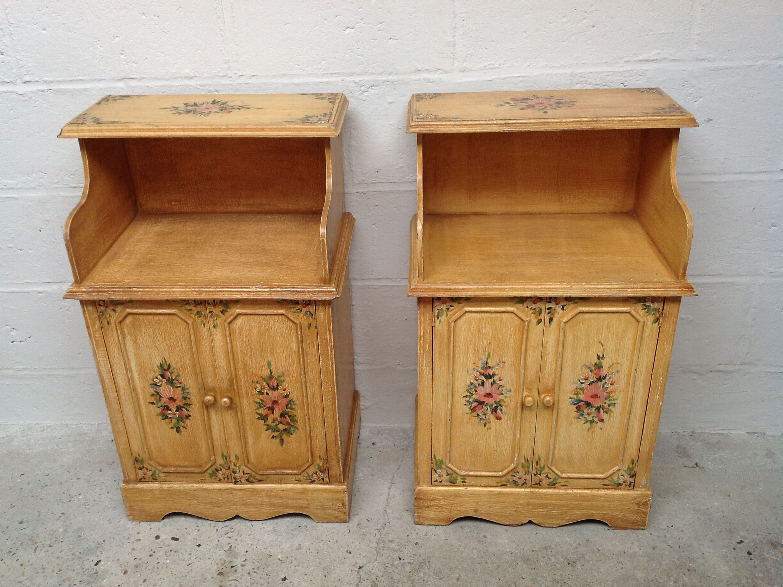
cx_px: 382
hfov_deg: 51.3
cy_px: 295
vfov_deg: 39.7
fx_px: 814
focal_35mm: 36
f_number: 2.4
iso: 100
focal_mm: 4.28
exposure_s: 1/15
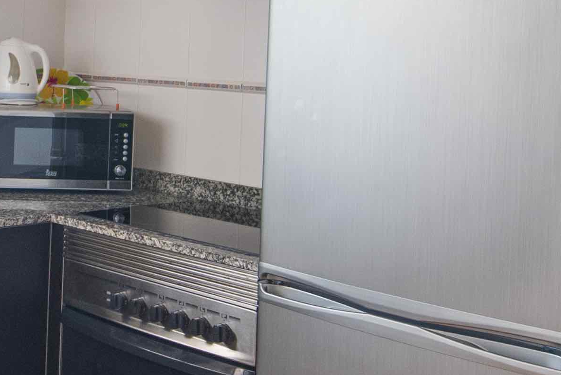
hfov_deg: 29.7
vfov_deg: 21.9
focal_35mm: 61
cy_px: 55
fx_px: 951
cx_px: -51
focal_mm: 12
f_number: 4.5
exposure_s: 1/60
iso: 500
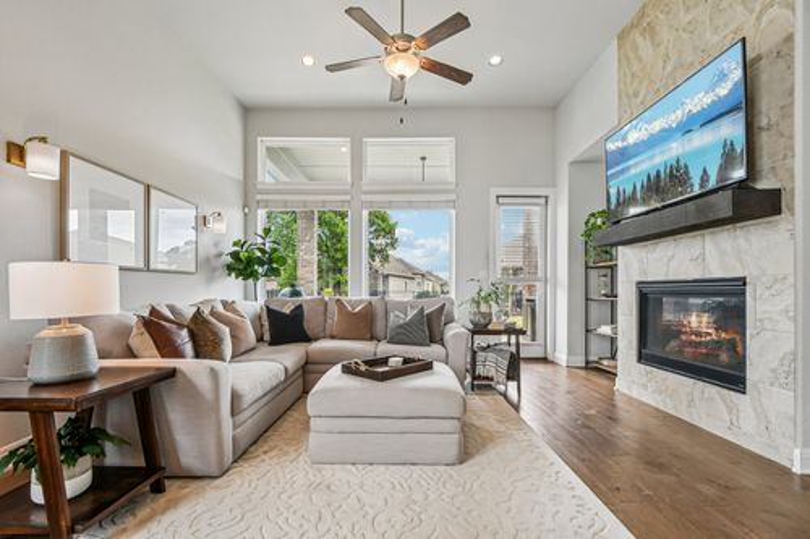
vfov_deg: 77.3
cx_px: 405
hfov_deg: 100.4
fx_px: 337
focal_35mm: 15
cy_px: 270
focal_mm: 10
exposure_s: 1/160
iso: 400
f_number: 8
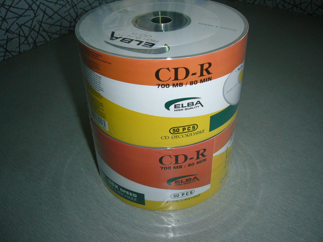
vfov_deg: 40.7
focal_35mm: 35
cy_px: 121
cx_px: 162
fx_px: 327
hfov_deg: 52.6
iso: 100
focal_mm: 5.8
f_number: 2.8
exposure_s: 1/60
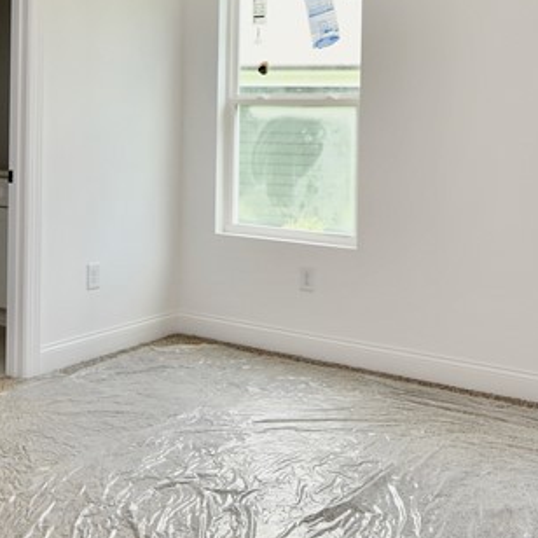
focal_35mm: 45
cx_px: 293
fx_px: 791
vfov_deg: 36.7
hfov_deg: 37.5
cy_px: 134
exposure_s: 1/100
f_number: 5
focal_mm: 10
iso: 200
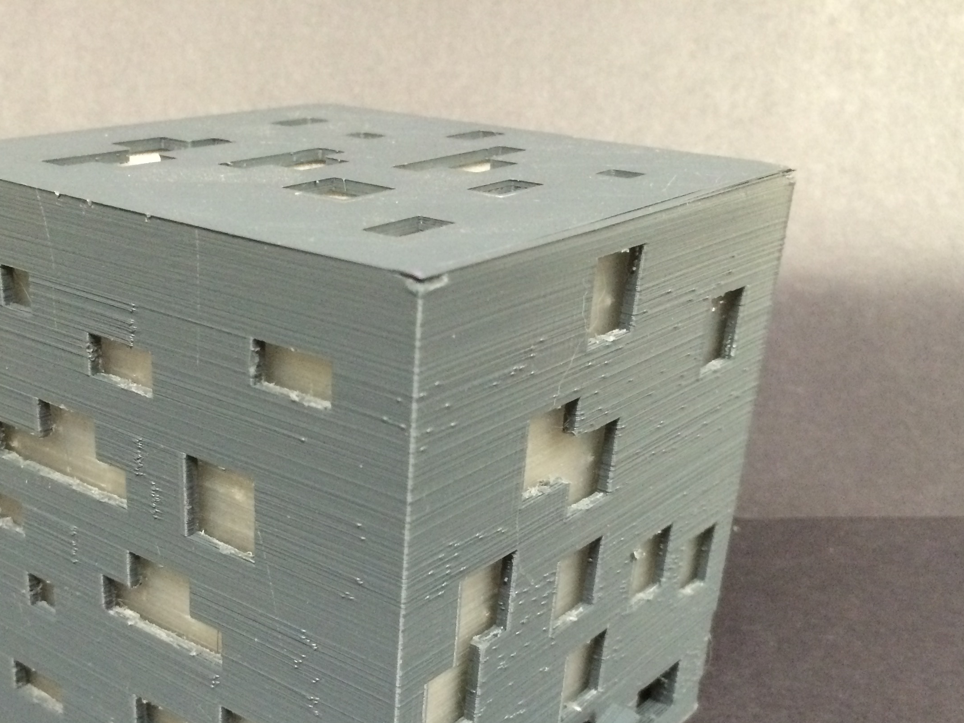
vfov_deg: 32.2
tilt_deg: -26.5
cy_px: 545
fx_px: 1225
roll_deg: -2.1
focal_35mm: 44
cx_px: 332
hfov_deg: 42.4
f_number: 2.2
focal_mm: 4.15
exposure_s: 1/24
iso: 320
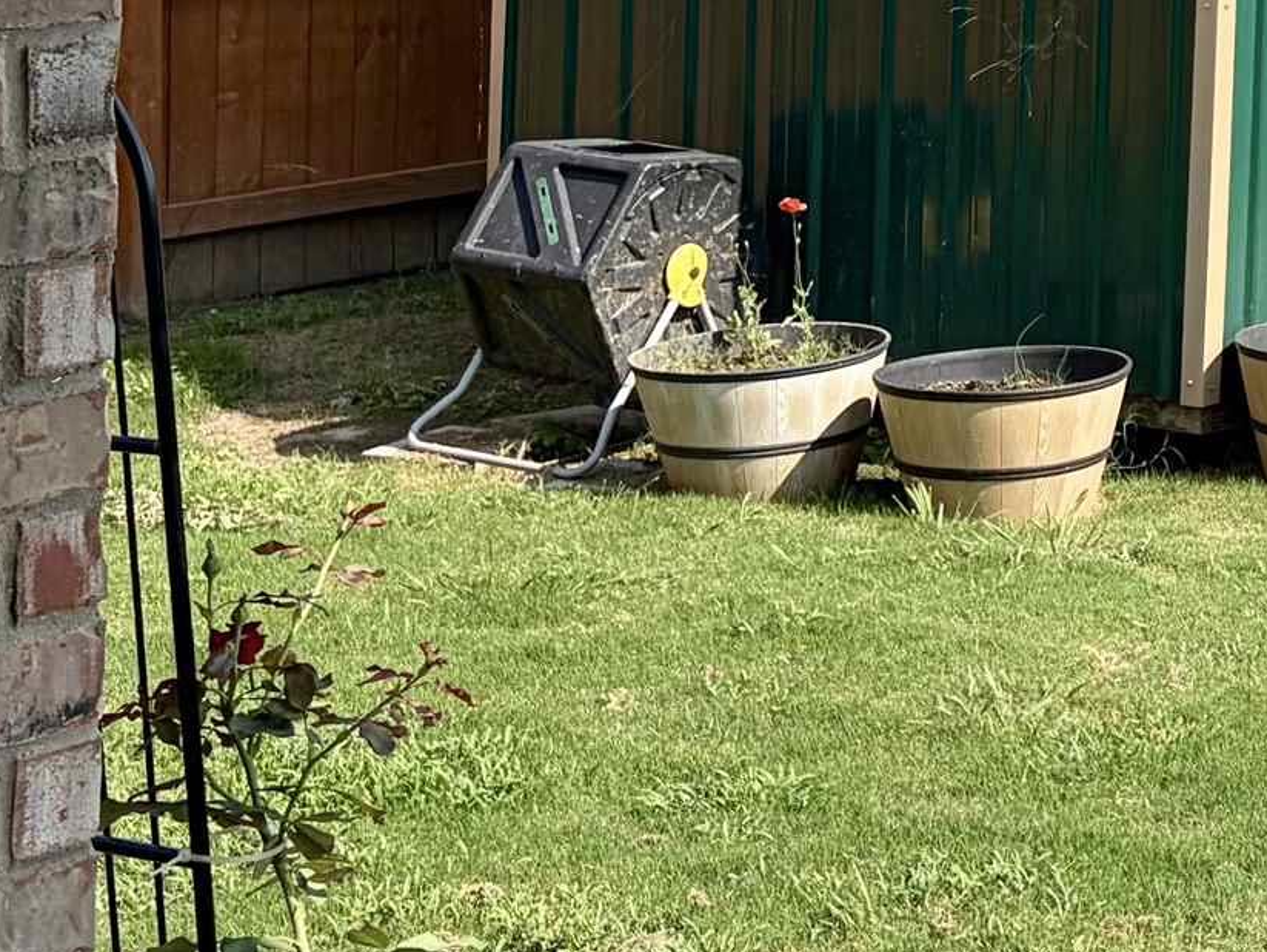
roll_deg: -1.0
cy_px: -347
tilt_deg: -0.9
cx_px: 1938
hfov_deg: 17.9
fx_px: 3552
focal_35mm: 97
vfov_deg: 14.5
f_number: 1.6
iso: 50
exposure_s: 1/3279
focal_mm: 5.96
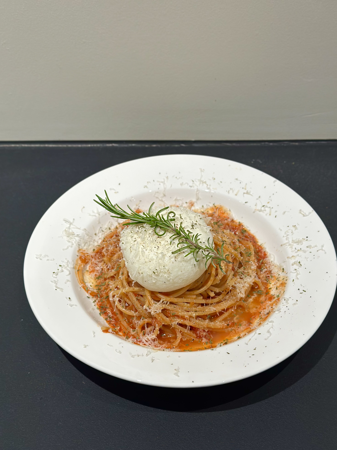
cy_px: 225
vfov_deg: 39.7
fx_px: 623
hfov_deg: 30.3
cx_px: 168
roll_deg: +0.3
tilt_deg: -44.8
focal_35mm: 48
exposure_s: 1/120
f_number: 1.78
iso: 100
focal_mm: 6.86
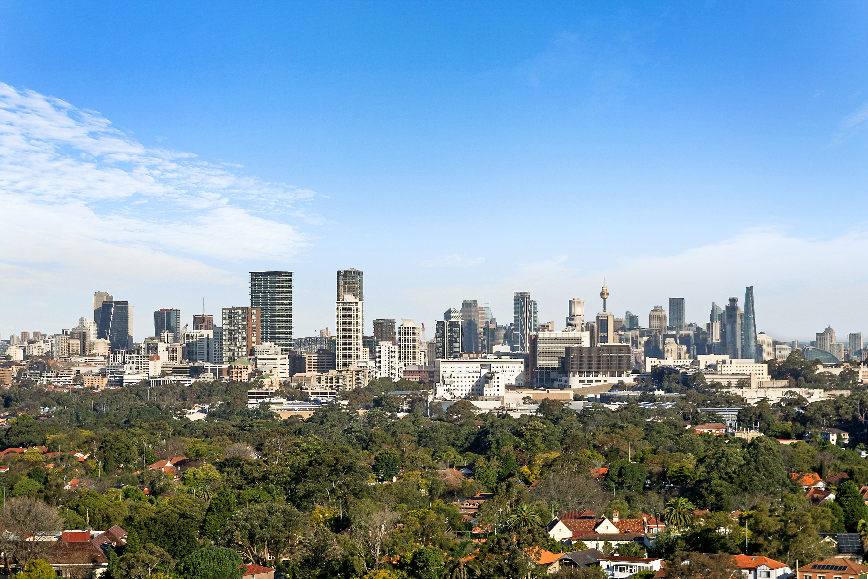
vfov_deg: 13.0
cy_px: 290
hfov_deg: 19.5
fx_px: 2531
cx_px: 434
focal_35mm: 105
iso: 400
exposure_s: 1/6000
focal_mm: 70
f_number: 11
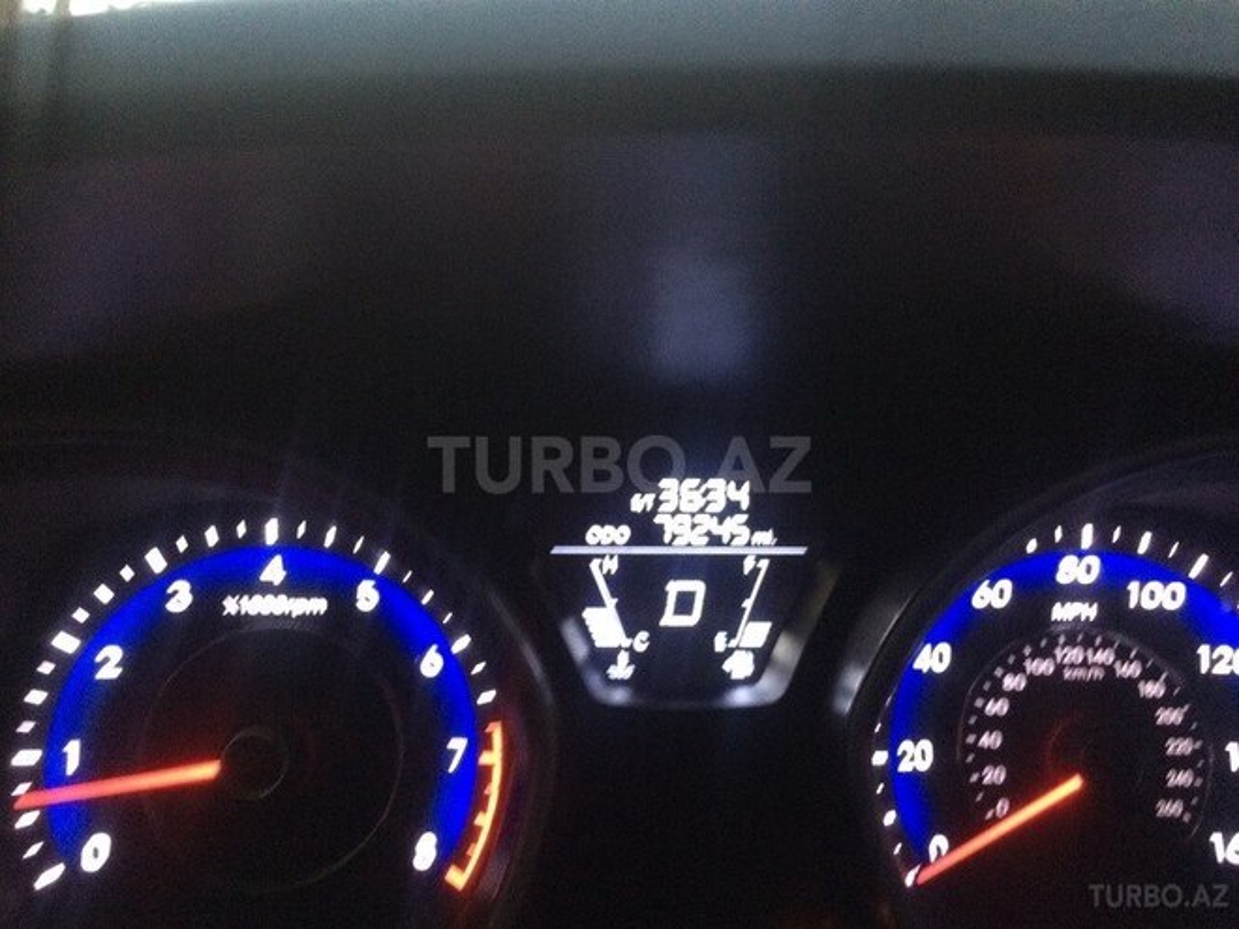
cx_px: 620
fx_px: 1038
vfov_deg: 48.2
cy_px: 464
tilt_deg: -10.3
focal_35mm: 29
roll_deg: +0.2
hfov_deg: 61.7
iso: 320
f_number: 2.2
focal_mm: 4.15
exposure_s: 1/17
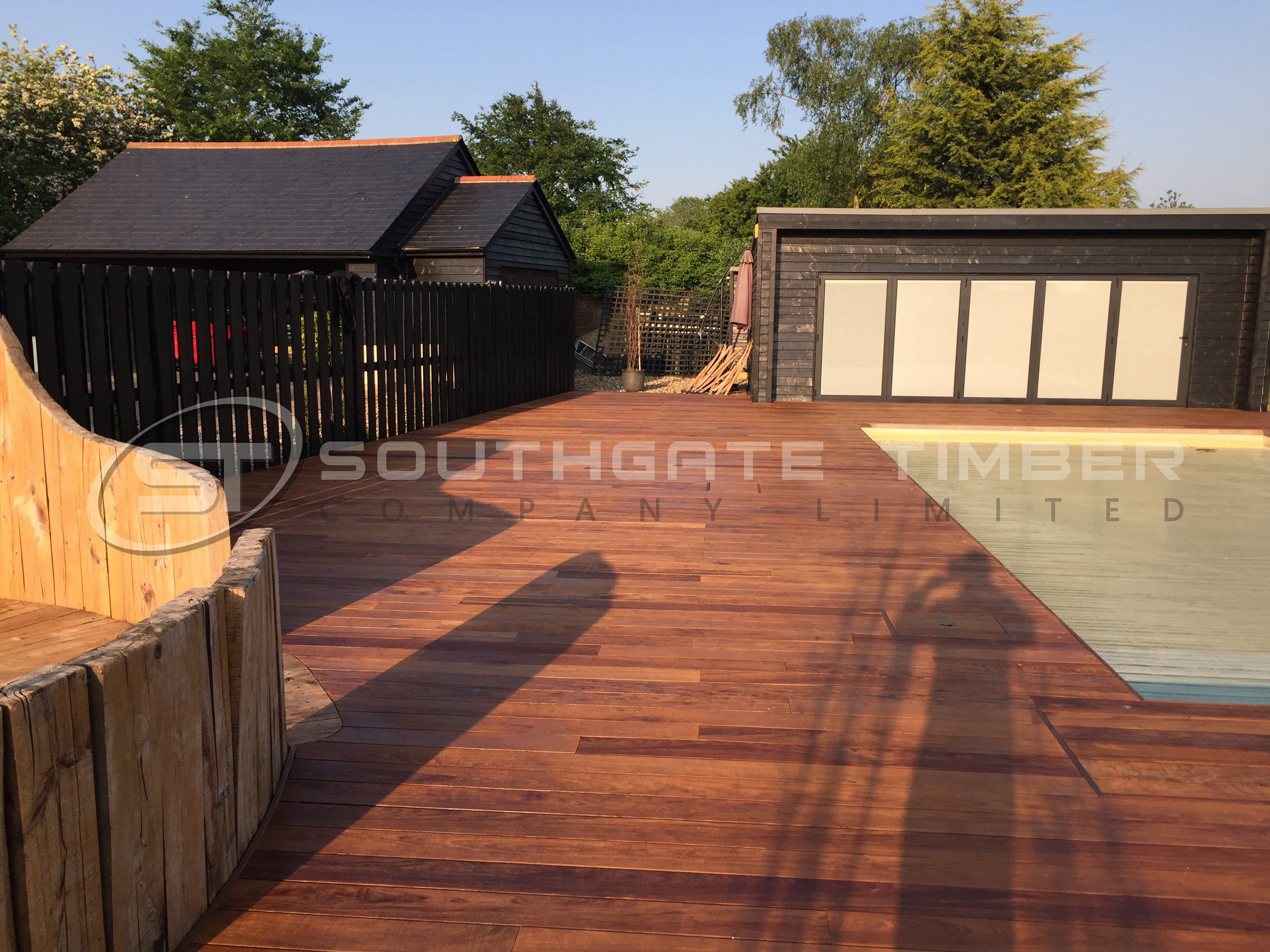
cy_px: 476
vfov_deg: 48.2
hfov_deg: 61.7
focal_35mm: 29
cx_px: 635
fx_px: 1064
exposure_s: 1/989
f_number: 2.2
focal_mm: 4.15
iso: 32
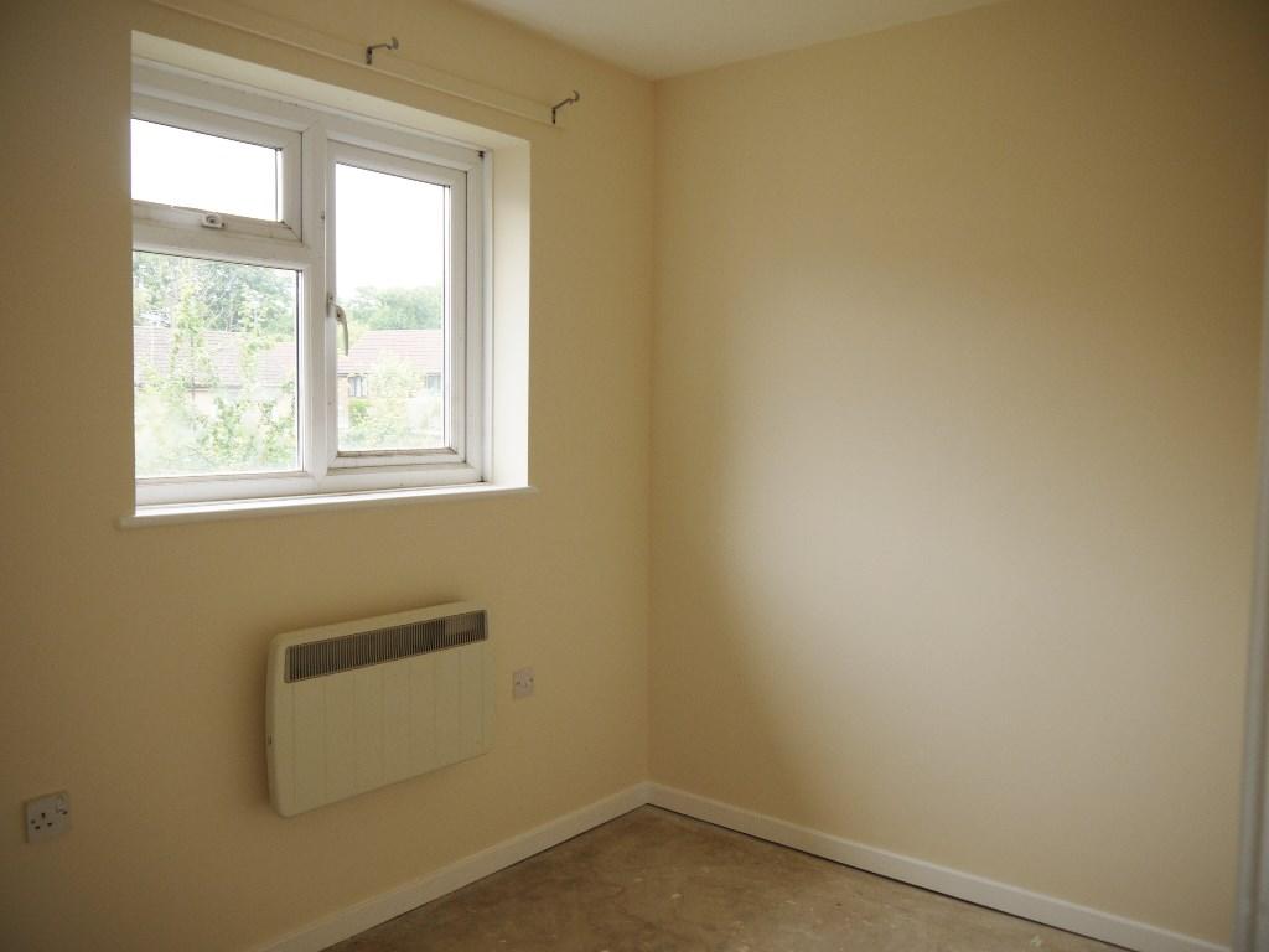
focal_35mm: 28
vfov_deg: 49.7
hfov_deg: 63.4
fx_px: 1026
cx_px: 634
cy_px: 476
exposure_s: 1/125
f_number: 4
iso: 160
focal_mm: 14
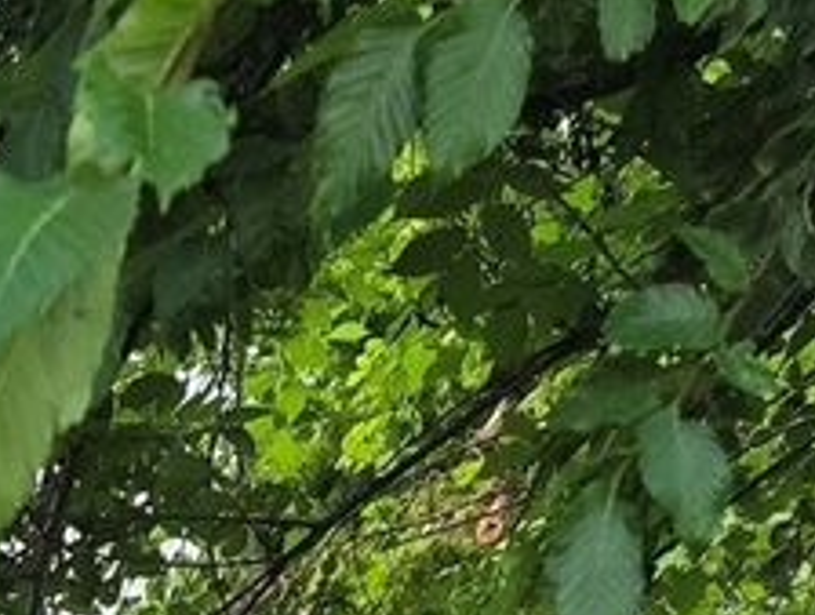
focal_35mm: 105
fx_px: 2477
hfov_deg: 15.2
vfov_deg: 12.0
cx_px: -804
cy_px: 1368
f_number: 1.7
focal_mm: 6.3
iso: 200
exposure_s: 1/182
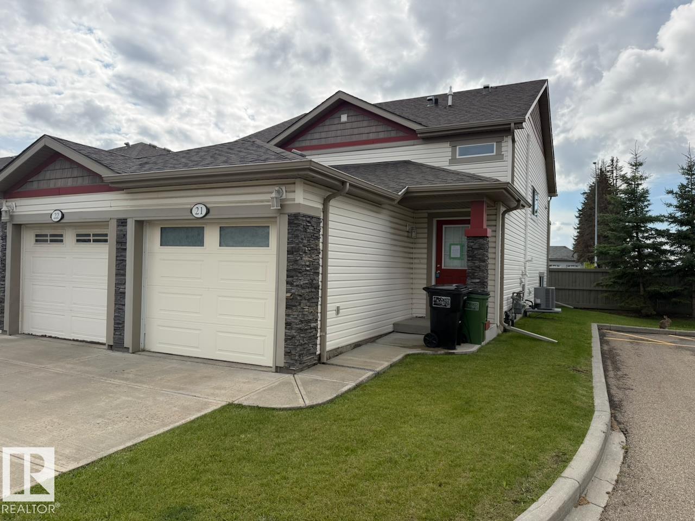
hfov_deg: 71.6
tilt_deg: +0.8
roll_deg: -1.2
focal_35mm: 24
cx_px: 348
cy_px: 260
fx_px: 482
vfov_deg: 56.8
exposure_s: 1/5319
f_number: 1.78
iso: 100
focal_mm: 6.76
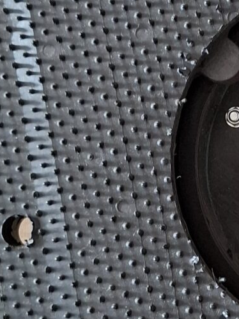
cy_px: 142
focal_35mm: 118
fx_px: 1087
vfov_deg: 16.7
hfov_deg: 12.0
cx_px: 351
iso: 500
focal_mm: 5.54
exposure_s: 1/25
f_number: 1.8
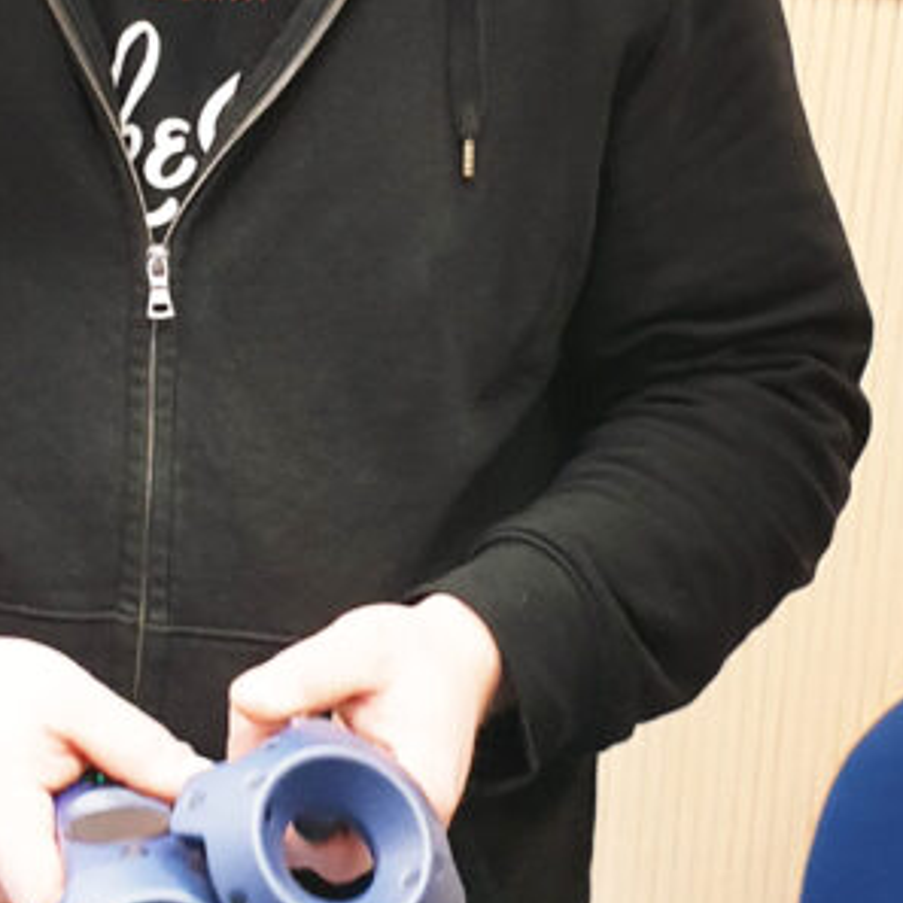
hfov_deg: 27.3
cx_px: 219
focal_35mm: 62
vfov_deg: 27.0
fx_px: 1830
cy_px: 140
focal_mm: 4.3
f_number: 2.4
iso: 320
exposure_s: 1/50
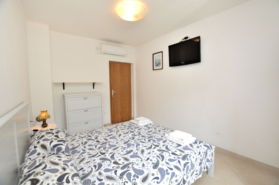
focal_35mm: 15
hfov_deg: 100.5
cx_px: 140
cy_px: 92
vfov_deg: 77.1
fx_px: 116
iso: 200
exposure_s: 1/100
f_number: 5
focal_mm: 10
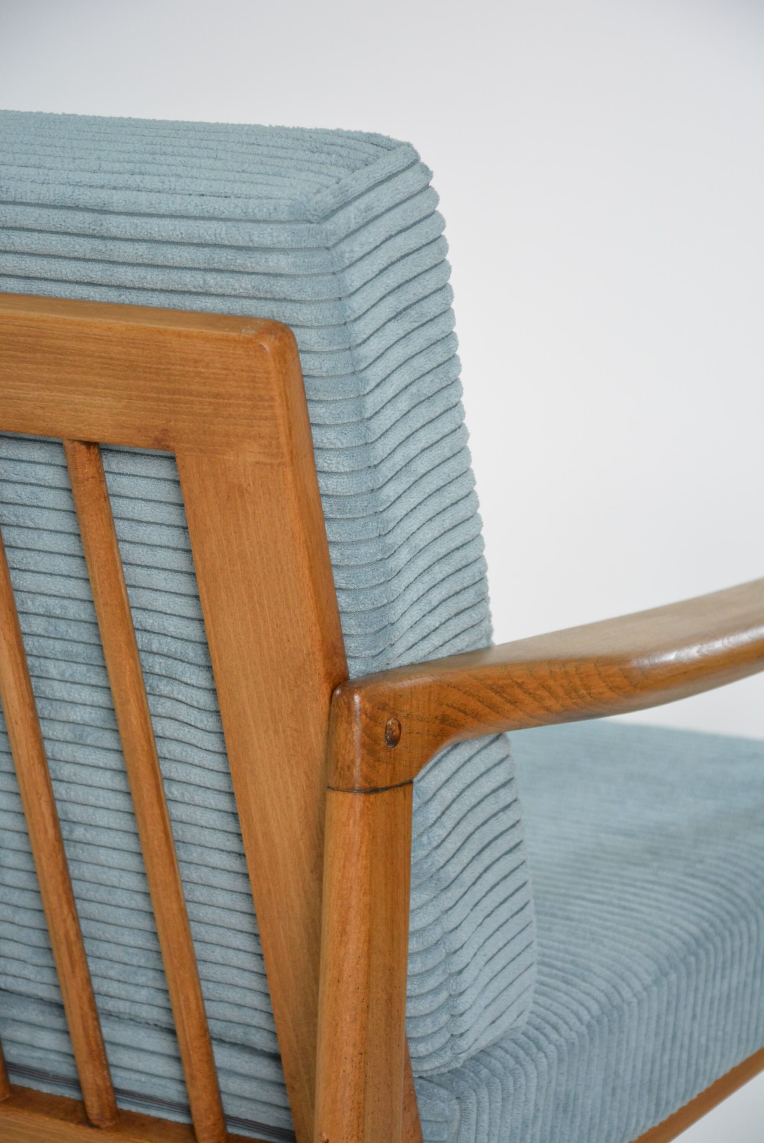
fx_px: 3574
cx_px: 382
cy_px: 572
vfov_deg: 18.2
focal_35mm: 112
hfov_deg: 12.2
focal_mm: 75
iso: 1600
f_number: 5.3
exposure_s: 1/125
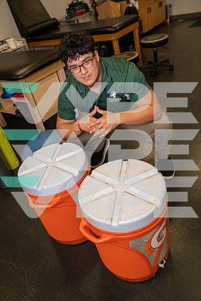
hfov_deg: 46.4
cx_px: 100
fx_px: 234
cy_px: 150
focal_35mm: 28
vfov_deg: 65.5
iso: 400
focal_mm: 28
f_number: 3.5
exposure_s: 1/250
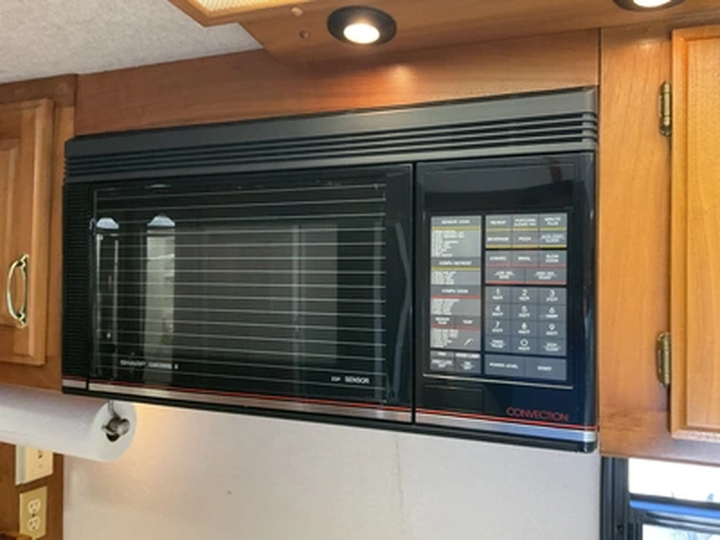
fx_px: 603
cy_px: 270
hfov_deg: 61.7
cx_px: 360
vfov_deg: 48.2
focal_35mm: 29
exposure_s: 1/60
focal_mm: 3
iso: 125
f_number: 1.8
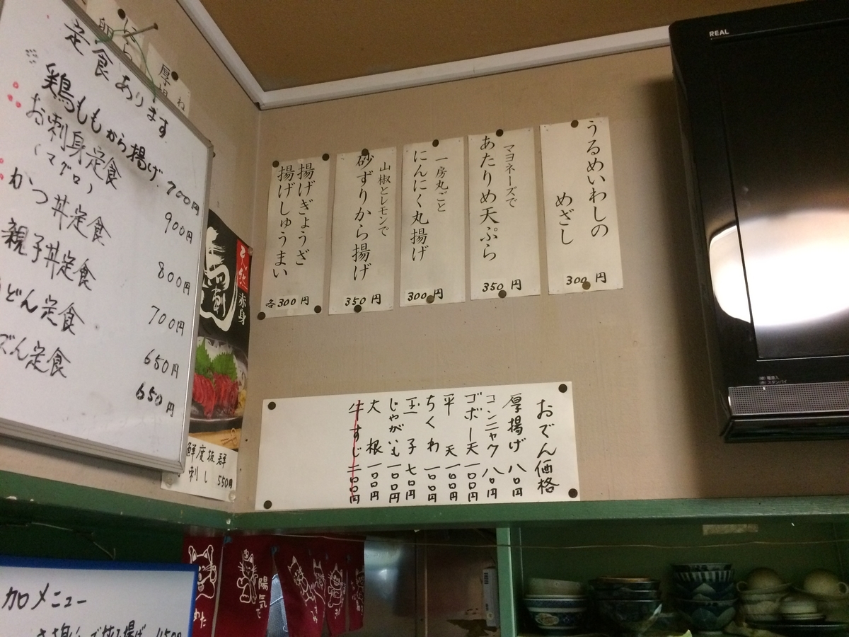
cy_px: 318
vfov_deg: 48.2
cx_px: 424
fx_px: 711
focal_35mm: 29
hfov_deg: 61.7
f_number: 2.2
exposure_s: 1/30
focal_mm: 4.15
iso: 250
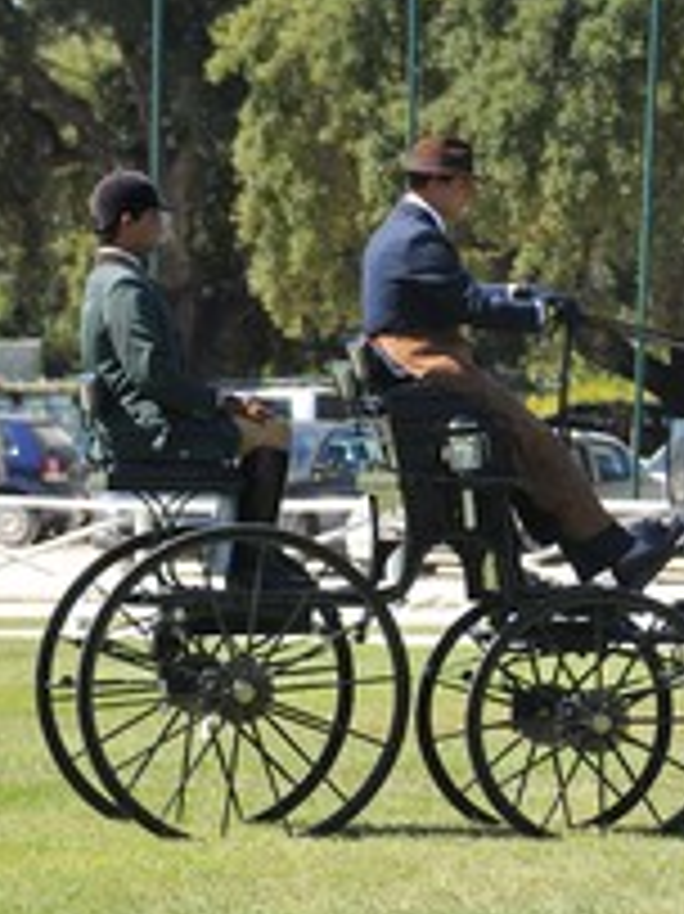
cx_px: 819
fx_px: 8440
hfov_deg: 4.6
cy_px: 326
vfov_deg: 6.2
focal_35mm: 320
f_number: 5
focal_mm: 100
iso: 250
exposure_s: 1/640
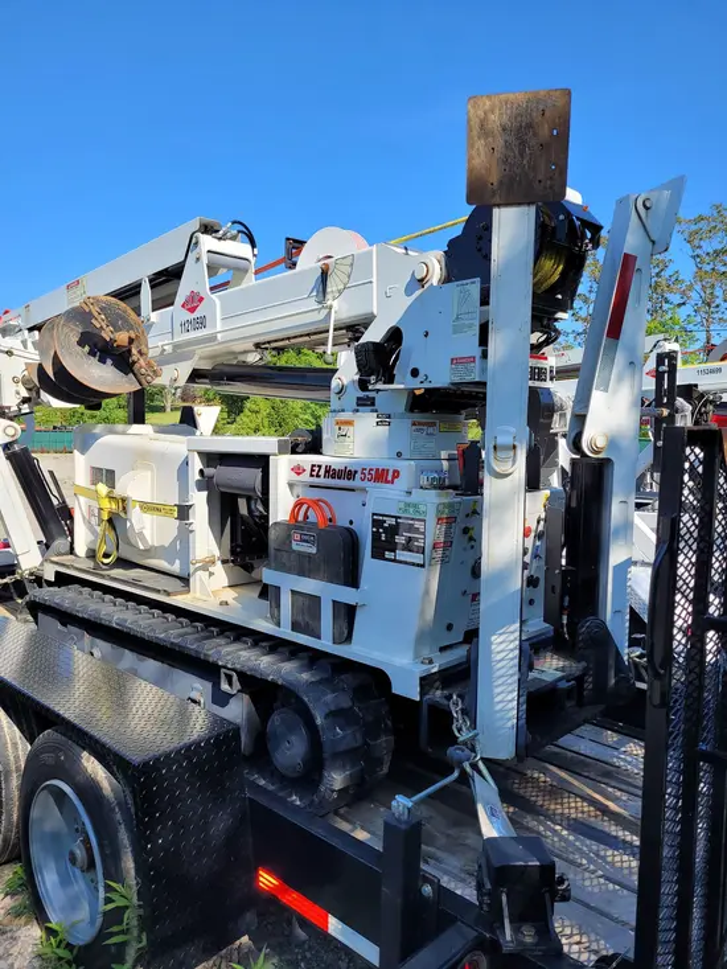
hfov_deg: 53.1
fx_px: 728
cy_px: 484
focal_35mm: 26
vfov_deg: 67.3
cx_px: 364
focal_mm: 5.4
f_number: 1.8
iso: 40
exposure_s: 1/1311
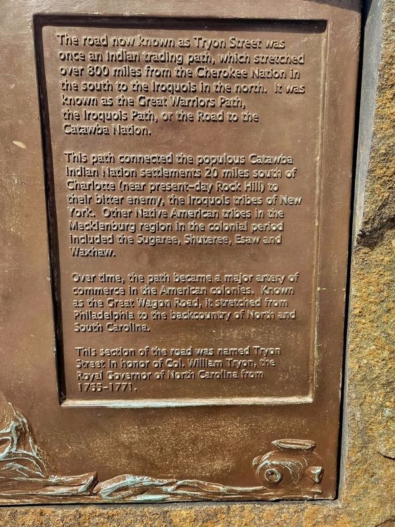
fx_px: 350
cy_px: 264
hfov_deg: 58.9
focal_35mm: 23
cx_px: 198
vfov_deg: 73.9
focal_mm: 5.4
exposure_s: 1/182
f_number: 1.8
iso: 125
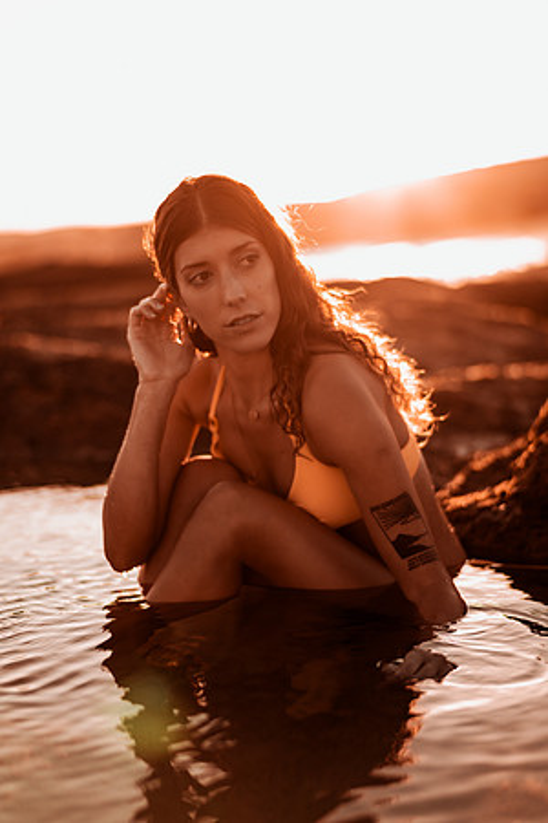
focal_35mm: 58
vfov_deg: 34.5
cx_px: 274
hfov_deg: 23.4
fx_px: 1324
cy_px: 412
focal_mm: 58
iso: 50
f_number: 1.8
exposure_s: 1/1250
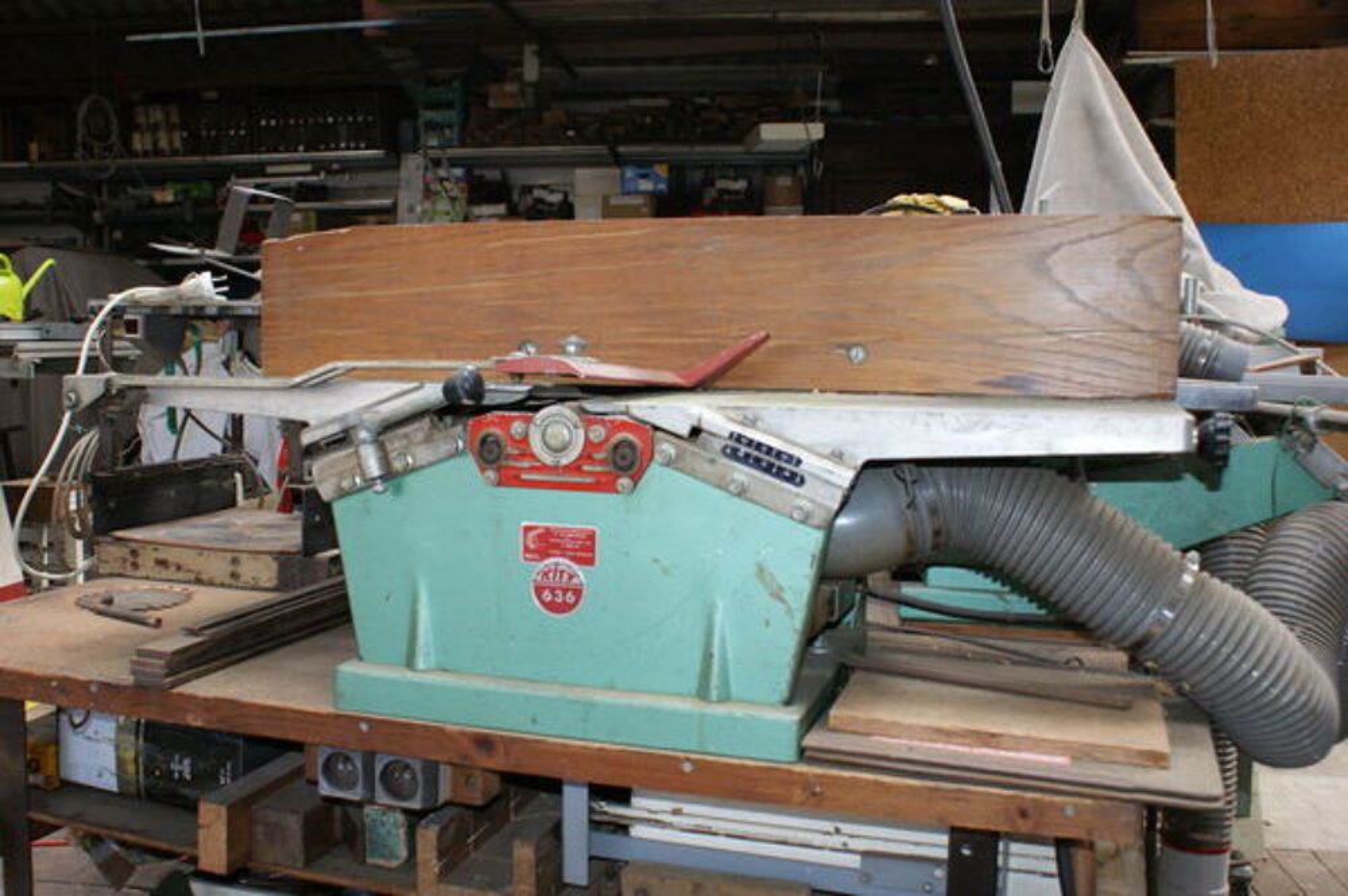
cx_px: 674
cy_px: 448
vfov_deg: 39.9
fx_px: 1235
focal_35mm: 33
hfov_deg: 57.3
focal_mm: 22
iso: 400
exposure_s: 1/60
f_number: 5.6
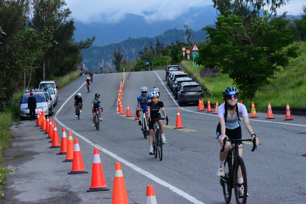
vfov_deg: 10.2
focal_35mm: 135
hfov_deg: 15.2
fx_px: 1148
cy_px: 102
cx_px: 153
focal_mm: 135
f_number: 14
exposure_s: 1/3200
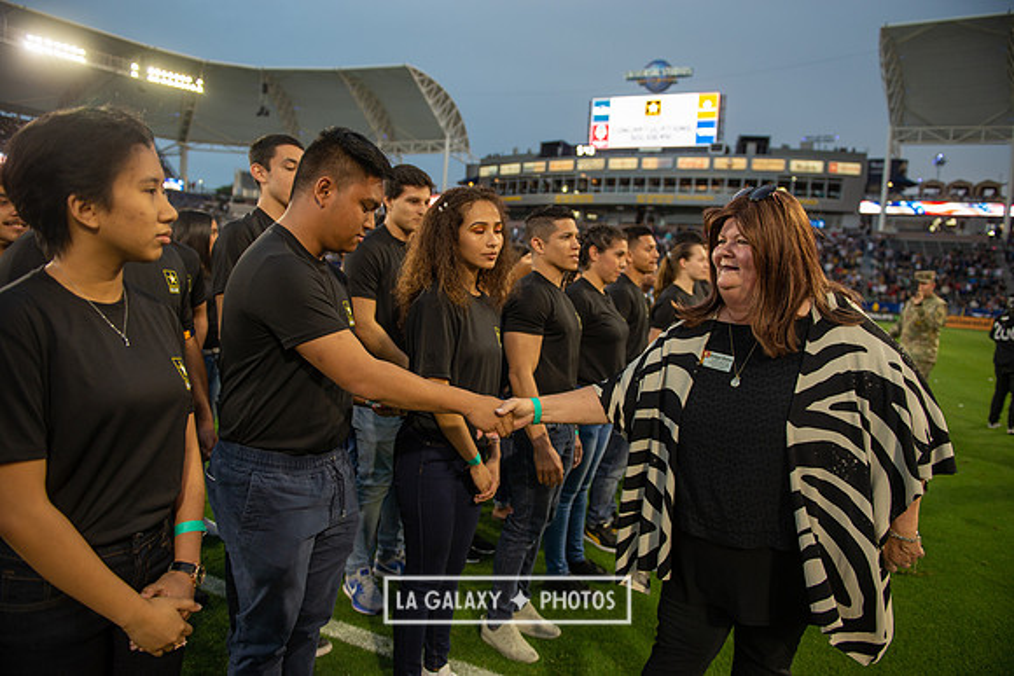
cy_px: 338
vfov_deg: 53.2
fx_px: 676
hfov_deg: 73.7
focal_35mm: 24
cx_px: 507
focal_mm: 24
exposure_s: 1/500
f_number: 2.8
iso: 400
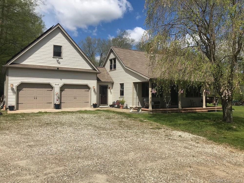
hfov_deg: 63.4
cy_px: 92
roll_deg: +0.3
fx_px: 197
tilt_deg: +1.5
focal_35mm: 28
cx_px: 122
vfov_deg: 49.7
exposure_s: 1/3546
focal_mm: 3.99
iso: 20
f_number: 1.8
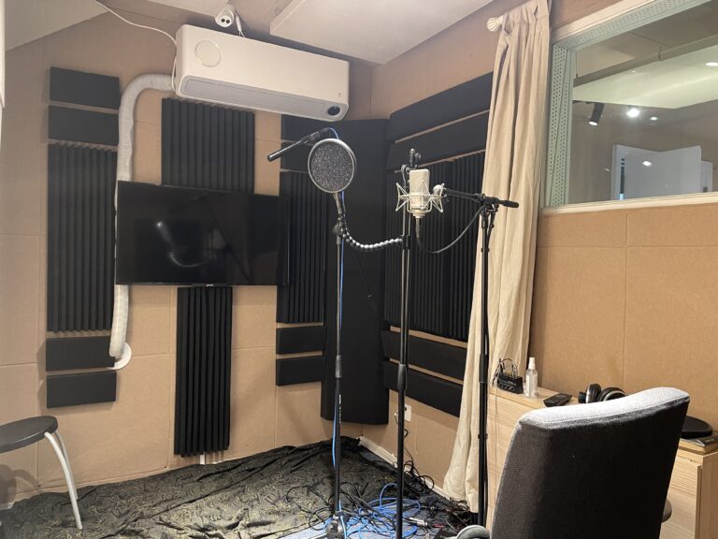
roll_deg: -1.8
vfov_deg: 53.1
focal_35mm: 26
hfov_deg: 67.3
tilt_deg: -0.4
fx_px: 539
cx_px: 359
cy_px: 270
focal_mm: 4.2
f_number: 1.6
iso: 400
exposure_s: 1/33
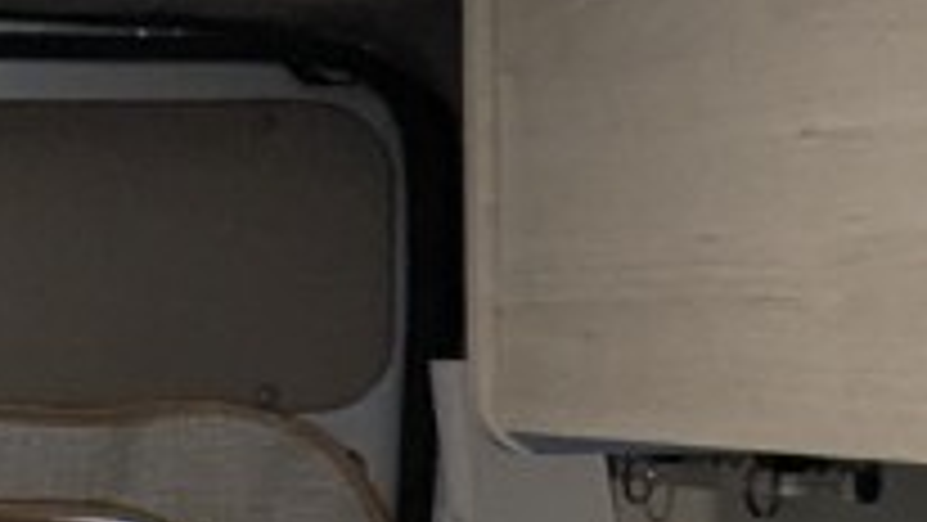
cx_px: -704
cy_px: 252
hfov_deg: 15.7
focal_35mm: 118
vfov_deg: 10.3
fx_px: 2901
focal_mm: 2.35
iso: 306
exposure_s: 1/76.3
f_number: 2.2
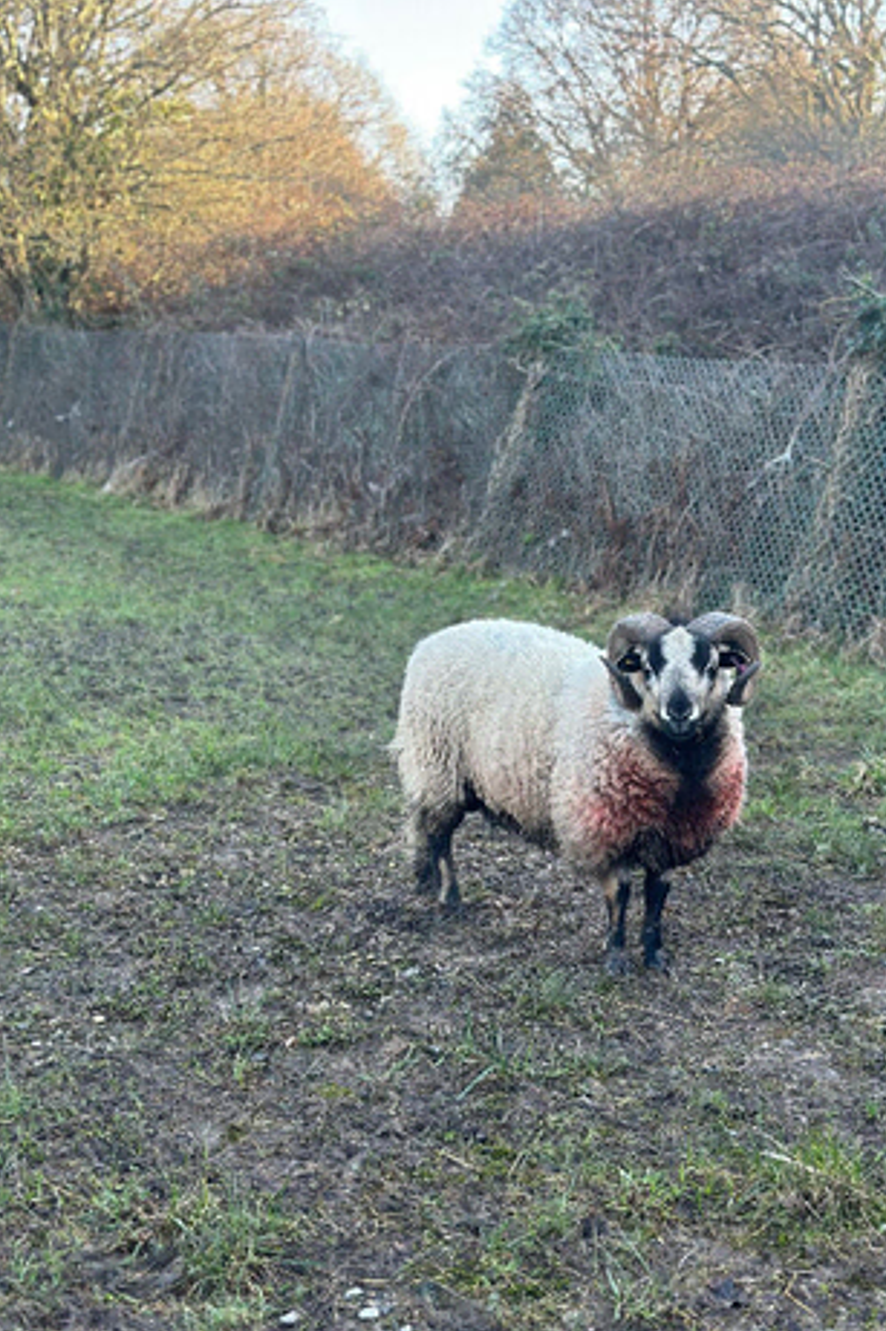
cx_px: 498
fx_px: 1884
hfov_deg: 26.4
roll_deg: -0.7
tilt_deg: -9.0
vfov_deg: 38.9
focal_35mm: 51
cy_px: 666
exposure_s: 1/210
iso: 80
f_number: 1.78
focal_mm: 6.86
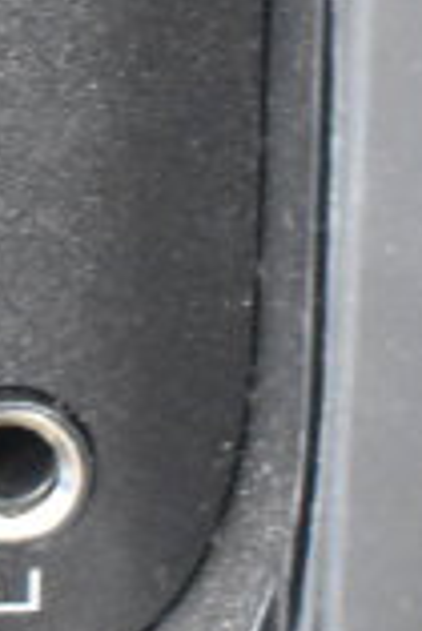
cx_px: -350
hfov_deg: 7.0
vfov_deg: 10.3
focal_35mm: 192
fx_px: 3368
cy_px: -336
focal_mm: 22
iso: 6400
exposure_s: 1/40
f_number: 3.8
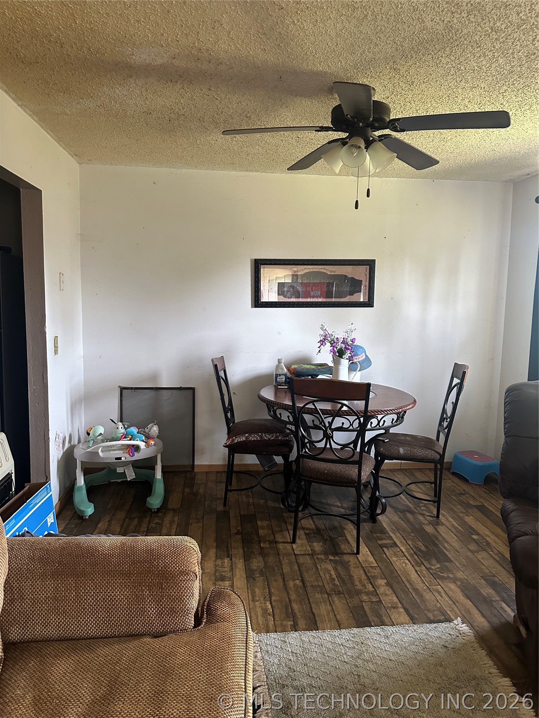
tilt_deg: -5.2
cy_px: 359
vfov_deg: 71.6
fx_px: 498
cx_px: 270
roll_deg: -2.8
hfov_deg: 56.8
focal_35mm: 24
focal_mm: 6.86
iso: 500
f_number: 1.78
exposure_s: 1/60
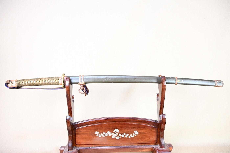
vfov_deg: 43.6
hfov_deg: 61.9
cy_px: 76
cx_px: 115
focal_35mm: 30
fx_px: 192
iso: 100
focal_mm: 20
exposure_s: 1/3
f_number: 3.5
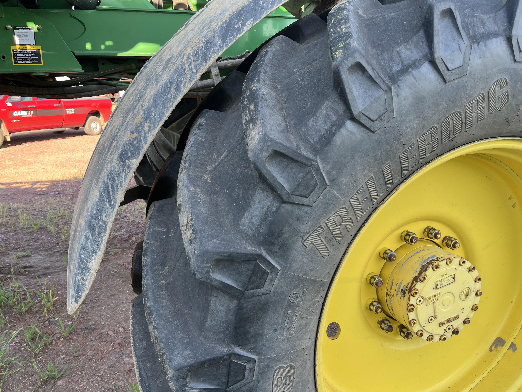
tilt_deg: -11.2
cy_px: 196
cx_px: 261
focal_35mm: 26
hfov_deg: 67.3
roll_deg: +0.3
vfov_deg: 53.1
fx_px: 392
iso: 40
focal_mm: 5.1
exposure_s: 1/264
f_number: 1.6
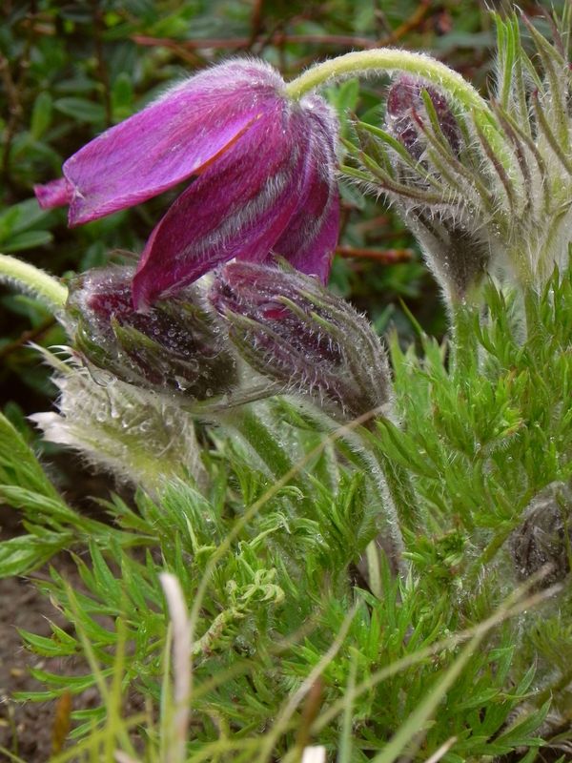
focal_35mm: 337
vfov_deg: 5.9
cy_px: 382
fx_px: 7425
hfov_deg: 4.4
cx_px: 286
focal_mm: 59.9
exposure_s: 1/60
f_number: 5
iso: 160
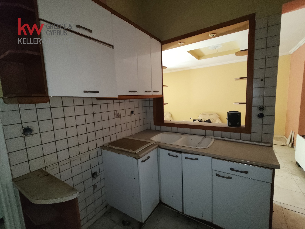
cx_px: 152
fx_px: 132
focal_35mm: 15
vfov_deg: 81.7
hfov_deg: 98.2
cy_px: 114
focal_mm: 1.67
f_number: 2.2
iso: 640
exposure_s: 1/50
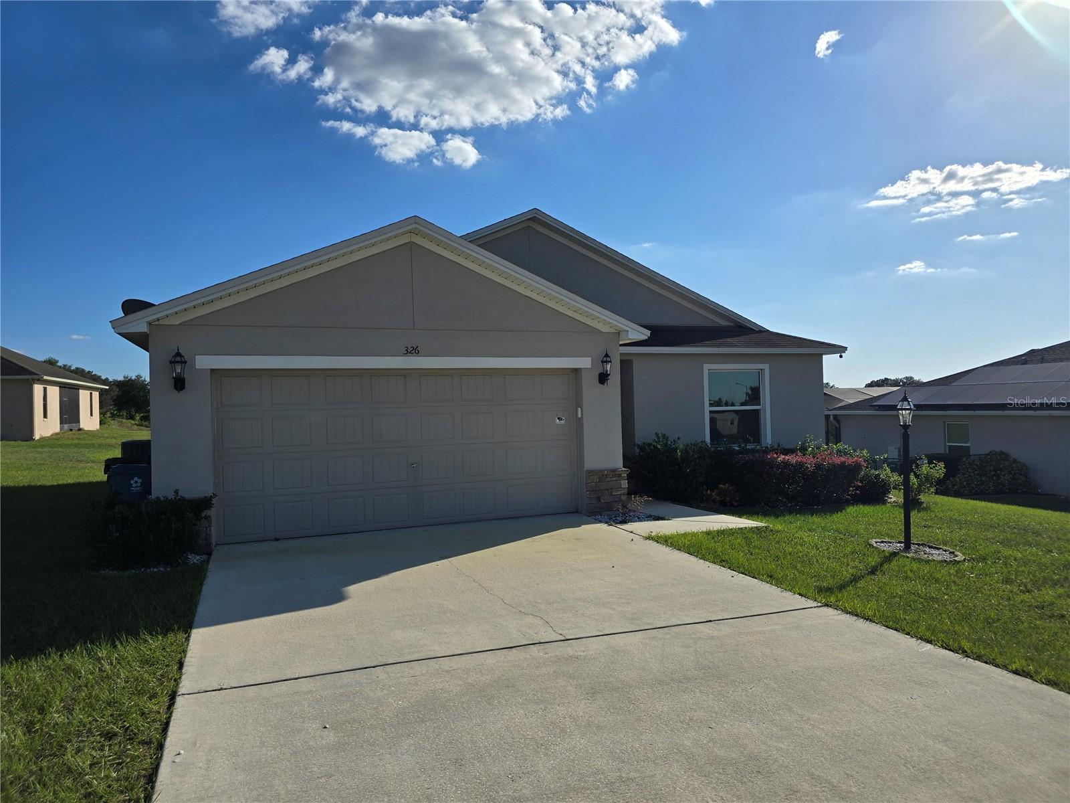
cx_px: 535
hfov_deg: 73.9
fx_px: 711
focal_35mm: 23
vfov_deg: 58.9
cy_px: 402
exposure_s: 1/1472
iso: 12
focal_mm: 6.3
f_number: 1.7
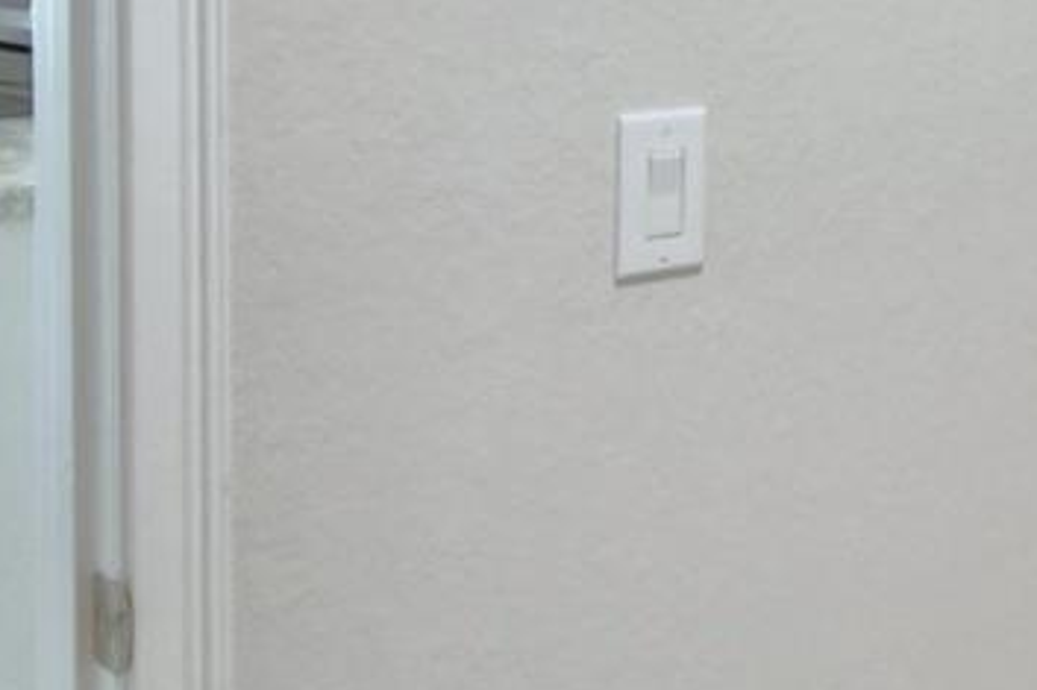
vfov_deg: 18.9
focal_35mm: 68
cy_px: -129
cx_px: 1216
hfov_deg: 26.6
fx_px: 1958
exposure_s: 1/40
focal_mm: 10
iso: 400
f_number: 4.5
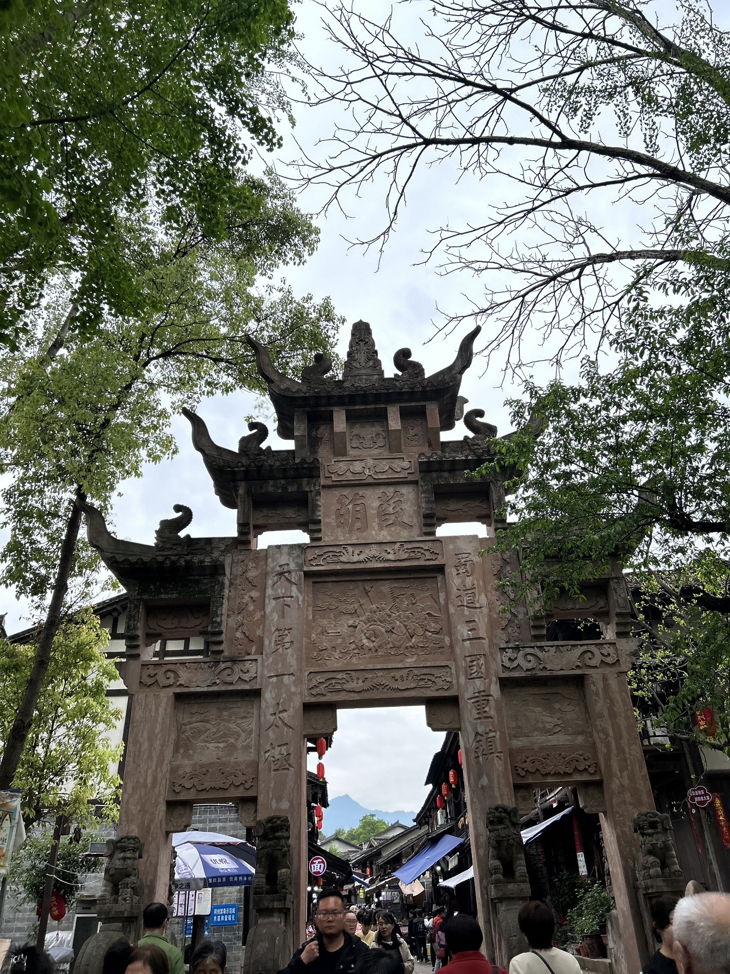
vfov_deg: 67.3
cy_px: 487
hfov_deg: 53.1
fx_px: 731
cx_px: 365
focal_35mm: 26
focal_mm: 5.7
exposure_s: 1/1531
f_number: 1.5
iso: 50
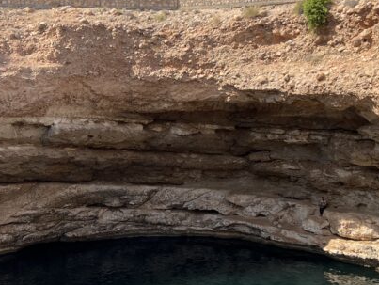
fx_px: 723
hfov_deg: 29.3
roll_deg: +1.9
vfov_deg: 22.3
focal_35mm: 66
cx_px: 143
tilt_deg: -4.9
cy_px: 136
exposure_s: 1/3356
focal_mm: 5.7
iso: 50
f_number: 1.5
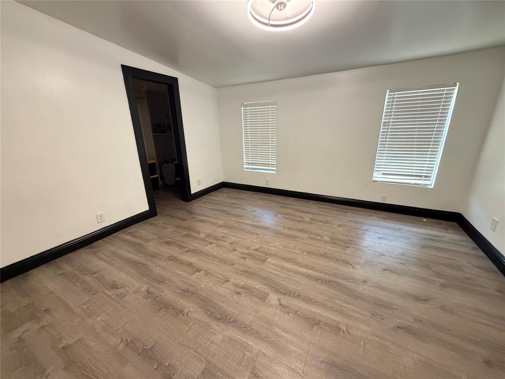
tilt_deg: -18.8
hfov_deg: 102.1
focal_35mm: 14
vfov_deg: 85.7
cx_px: 252
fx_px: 204
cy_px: 190
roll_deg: +1.9
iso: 640
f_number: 2.2
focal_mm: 2.22
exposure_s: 1/60
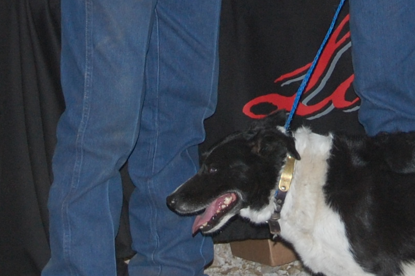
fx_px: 2453
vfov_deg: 6.3
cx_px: 245
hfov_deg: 9.7
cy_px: -173
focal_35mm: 213
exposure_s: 1/60
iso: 500
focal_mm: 38
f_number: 4.8
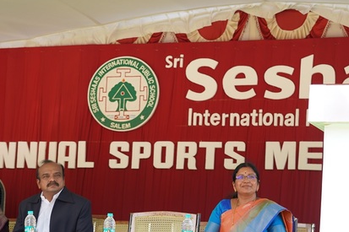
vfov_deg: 11.4
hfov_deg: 17.0
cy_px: 137
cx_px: 218
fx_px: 1163
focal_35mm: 120
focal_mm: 55
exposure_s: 1/160
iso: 125
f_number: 4
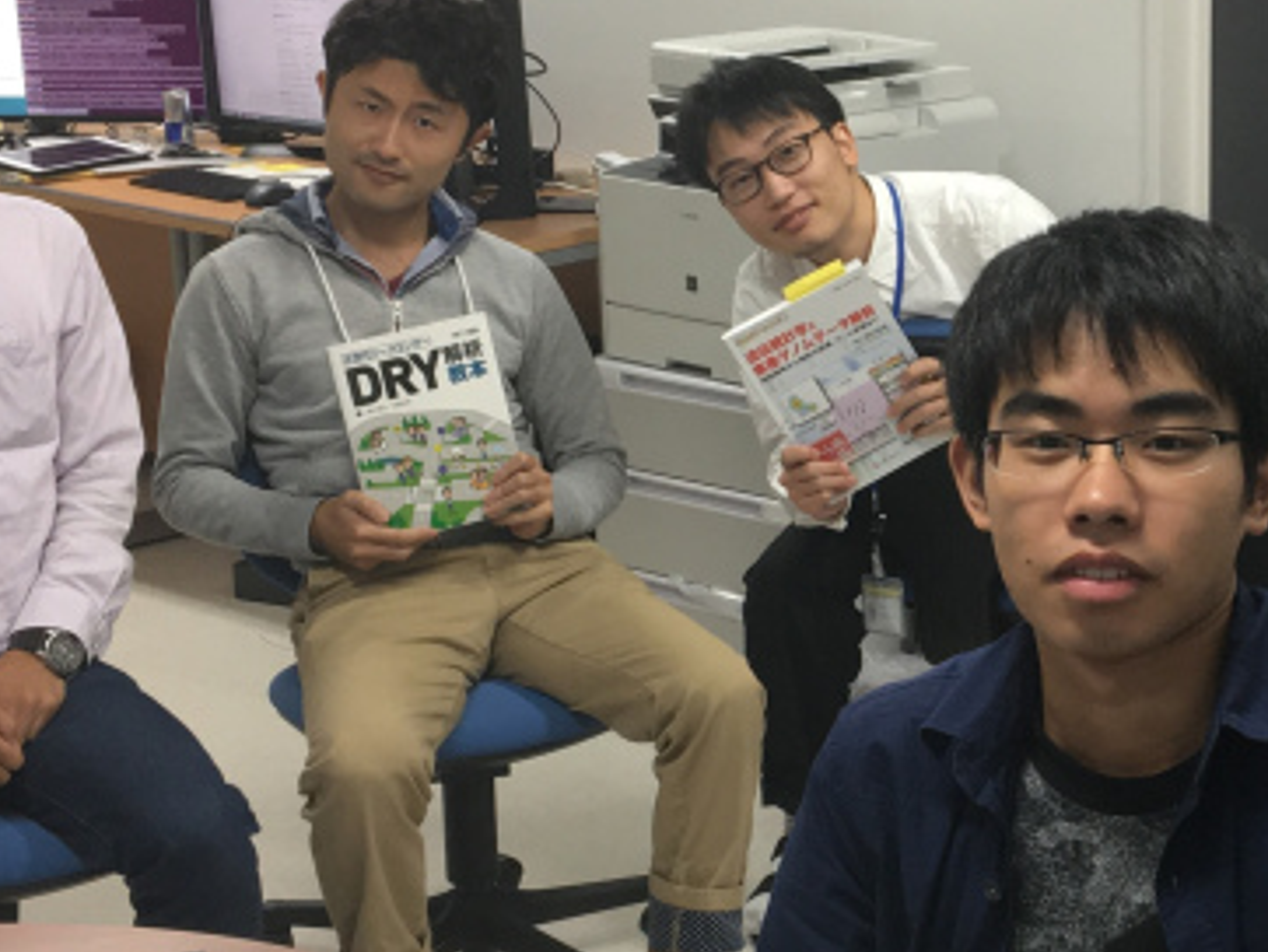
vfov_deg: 18.0
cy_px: 480
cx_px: 1054
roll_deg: +0.3
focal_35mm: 82
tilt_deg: -13.9
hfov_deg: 23.4
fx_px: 3006
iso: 50
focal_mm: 4.15
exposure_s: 1/30
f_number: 2.2
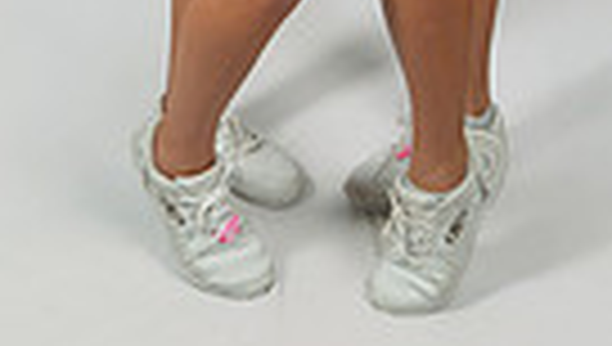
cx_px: 274
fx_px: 1349
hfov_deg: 25.5
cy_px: -589
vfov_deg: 11.1
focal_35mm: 83
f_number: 8
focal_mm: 24
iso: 200
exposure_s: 1/80
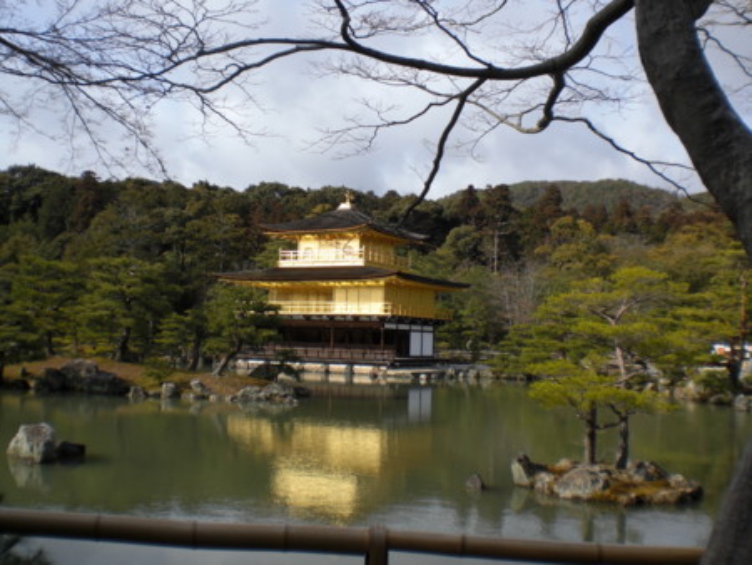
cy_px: 282
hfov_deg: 49.0
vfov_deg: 37.8
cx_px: 376
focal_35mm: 38
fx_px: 826
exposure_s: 1/320
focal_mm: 6.3
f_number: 4.4
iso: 50
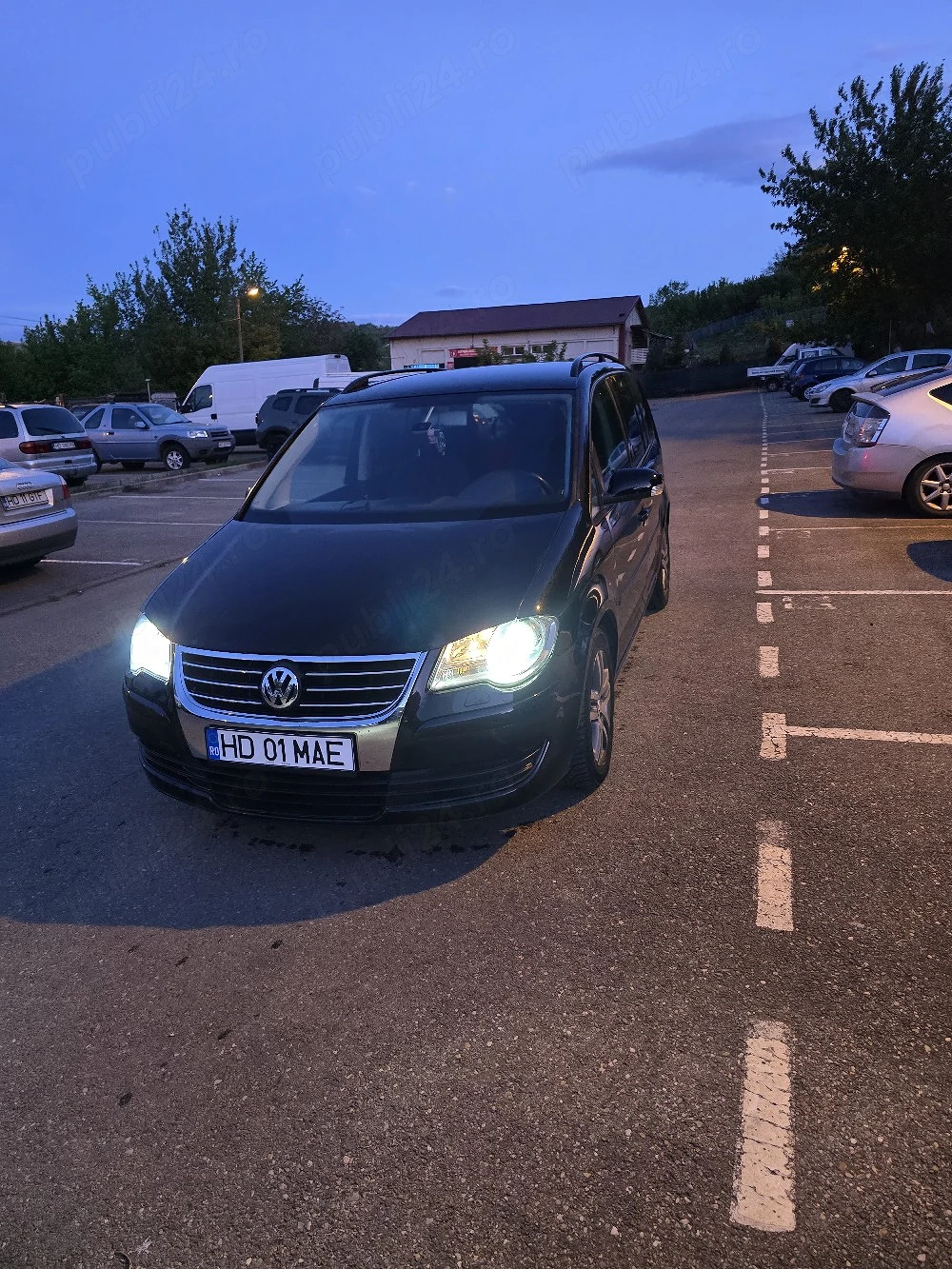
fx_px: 843
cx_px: 476
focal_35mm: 23
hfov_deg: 58.9
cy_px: 634
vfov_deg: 73.9
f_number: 1.7
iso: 1600
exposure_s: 1/50.3
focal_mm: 6.3
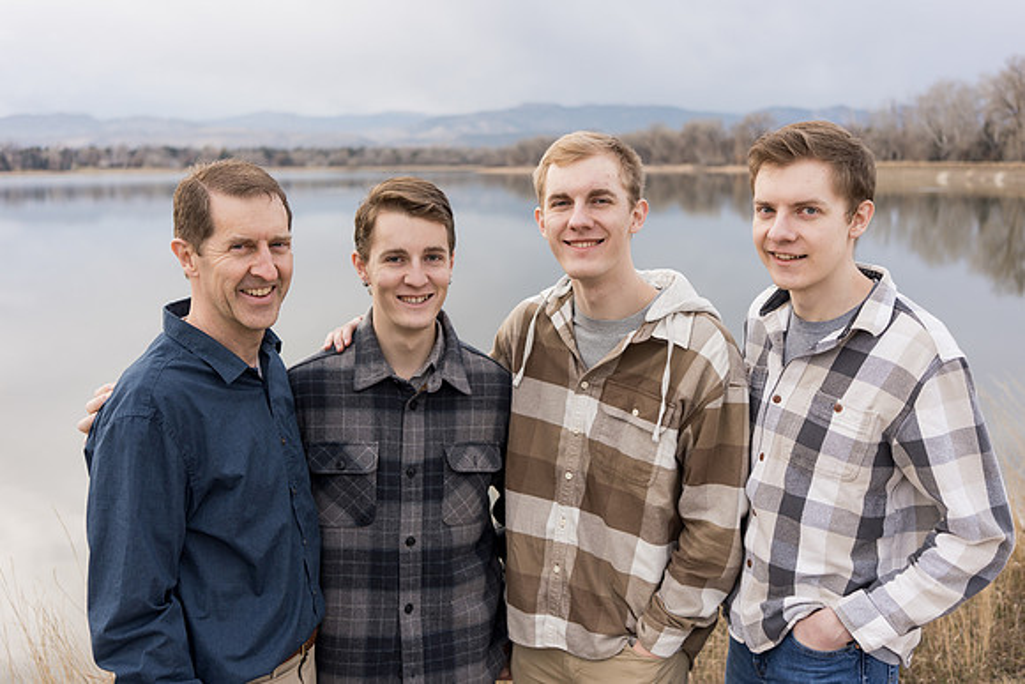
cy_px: 342
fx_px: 997
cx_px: 512
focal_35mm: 35
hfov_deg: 54.4
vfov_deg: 37.9
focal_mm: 35
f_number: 2.8
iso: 200
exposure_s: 1/320
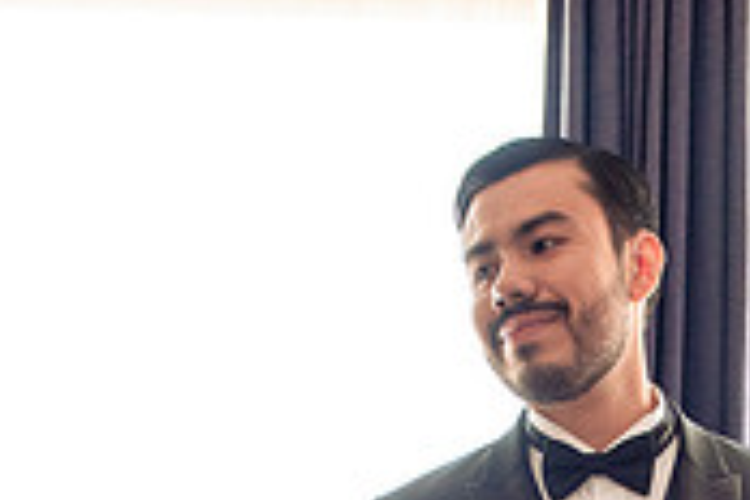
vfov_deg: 14.3
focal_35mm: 87
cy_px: 836
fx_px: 1812
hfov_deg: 22.9
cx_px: 634
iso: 800
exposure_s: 1/160
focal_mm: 24
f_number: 3.5
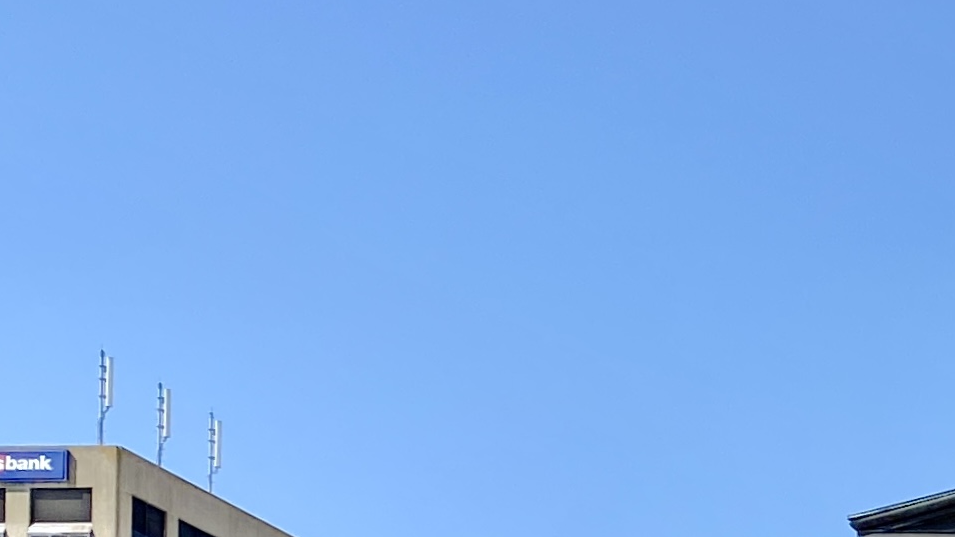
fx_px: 2837
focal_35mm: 112
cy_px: 650
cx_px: 1711
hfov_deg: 16.2
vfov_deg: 10.6
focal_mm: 4.25
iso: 32
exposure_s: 1/2358
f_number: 1.8
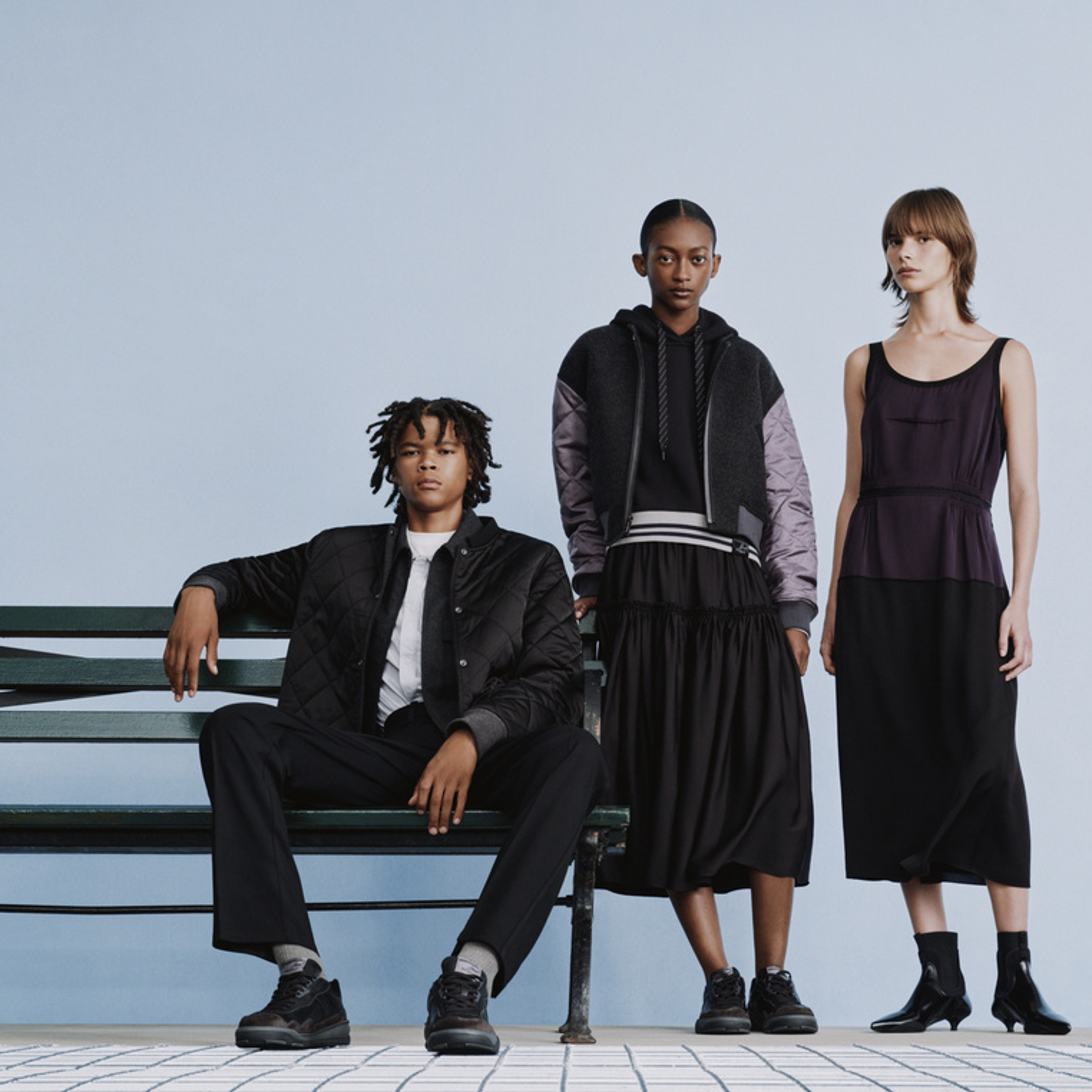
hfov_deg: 22.7
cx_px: 638
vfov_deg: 22.8
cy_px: 543
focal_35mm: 76
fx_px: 2712
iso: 640
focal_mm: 81.2
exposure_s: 1/125
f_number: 11
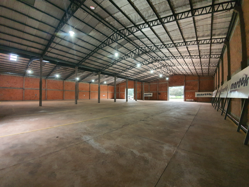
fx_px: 94
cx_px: 124
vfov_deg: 89.9
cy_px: 94
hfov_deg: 106.2
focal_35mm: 13
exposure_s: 1/33
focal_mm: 1.8
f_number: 2.2
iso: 640
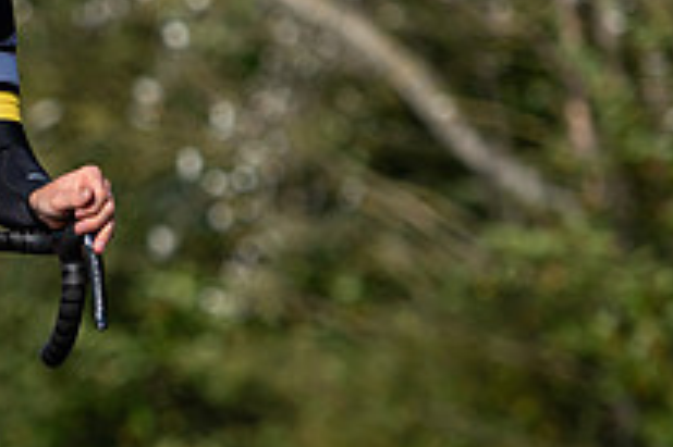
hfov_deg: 5.8
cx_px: -170
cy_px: 171
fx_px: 6575
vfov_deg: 3.9
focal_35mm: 352
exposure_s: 1/3200
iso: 160
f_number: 2.8
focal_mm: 125
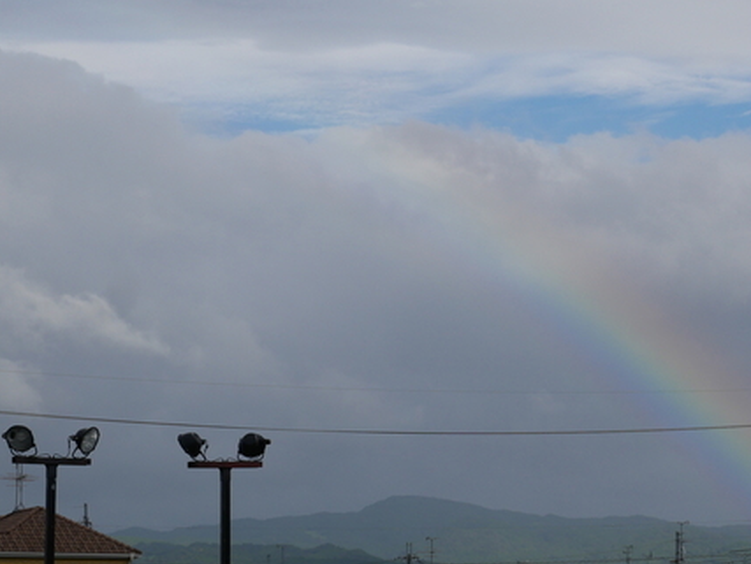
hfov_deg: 14.9
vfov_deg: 11.2
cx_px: 526
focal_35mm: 132
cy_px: 307
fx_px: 2866
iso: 200
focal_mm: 47
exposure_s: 1/500
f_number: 9
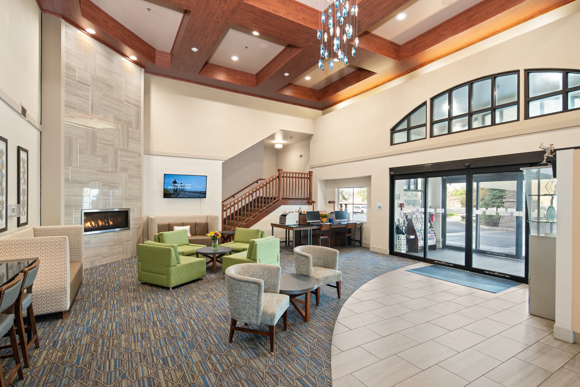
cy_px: 194
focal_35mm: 17
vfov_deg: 70.5
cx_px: 290
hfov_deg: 93.3
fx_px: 274
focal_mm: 17
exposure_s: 1/1.67
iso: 250
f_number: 8
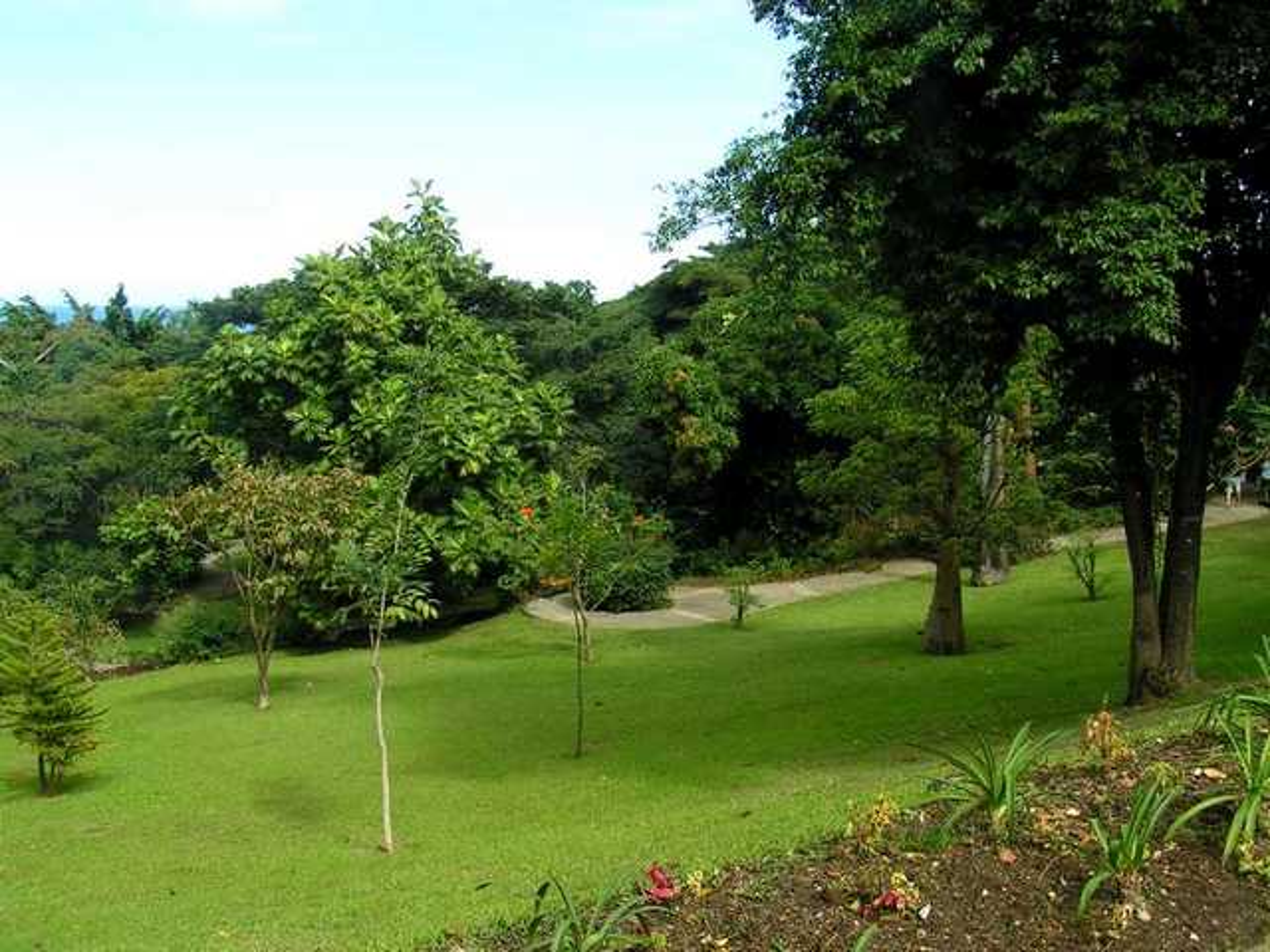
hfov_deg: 49.0
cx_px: 635
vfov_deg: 37.7
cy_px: 476
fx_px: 1394
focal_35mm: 38
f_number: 5.6
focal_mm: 5.8
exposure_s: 1/200
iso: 50
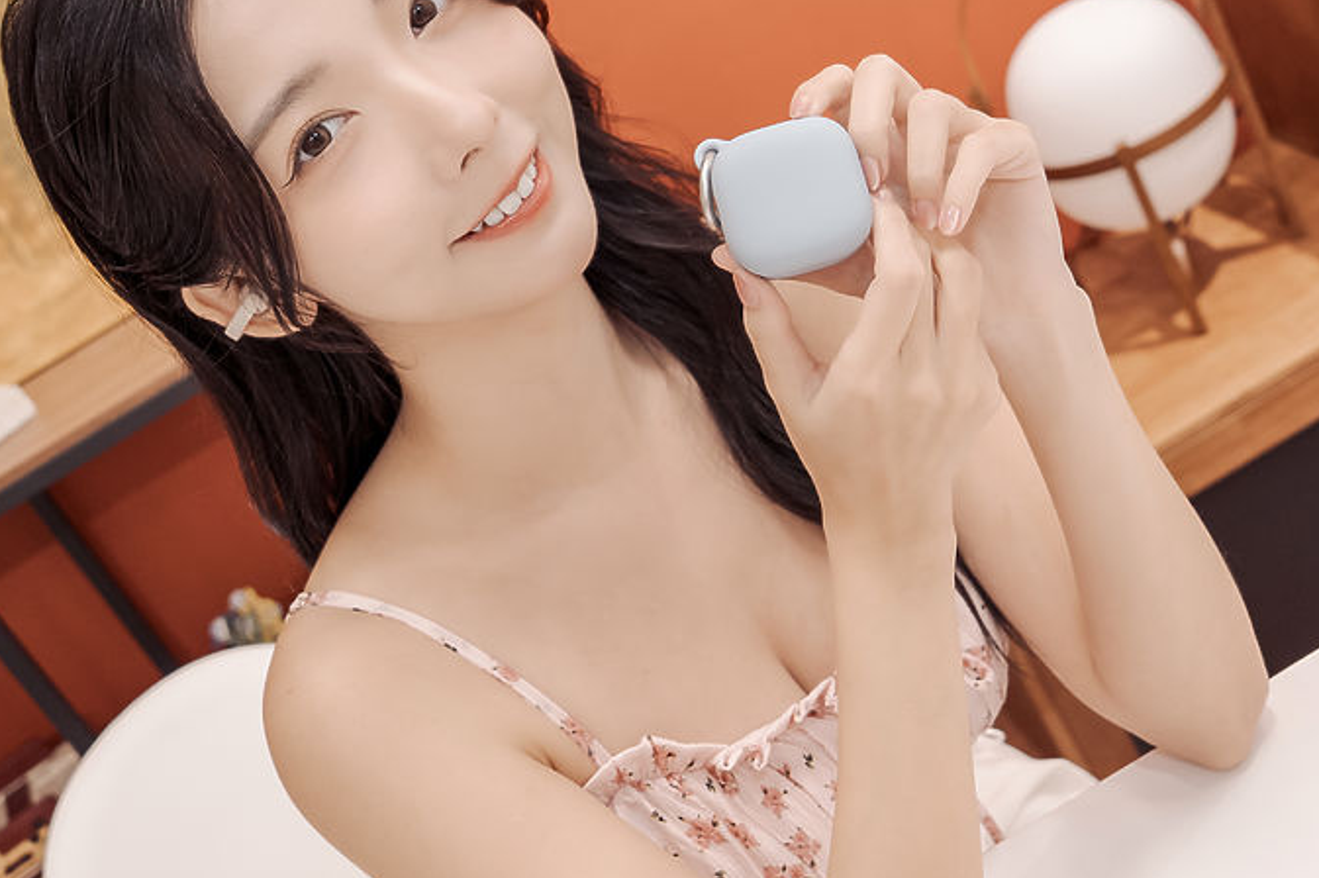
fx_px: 1721
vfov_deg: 28.5
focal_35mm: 47
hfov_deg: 41.9
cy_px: 330
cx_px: 586
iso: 1000
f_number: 4
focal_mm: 24
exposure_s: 1/100
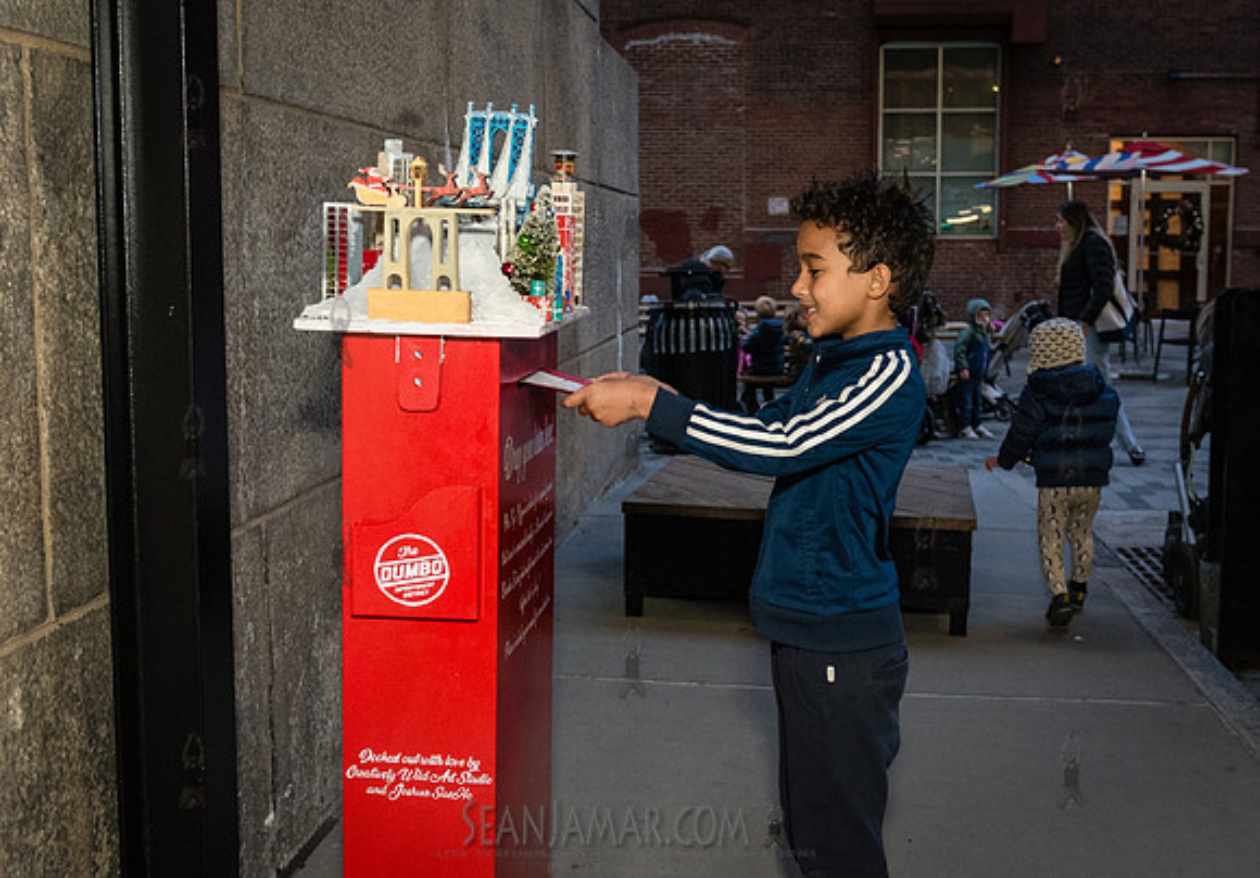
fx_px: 1611
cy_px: 434
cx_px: 674
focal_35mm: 45
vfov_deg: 30.5
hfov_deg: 42.7
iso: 4000
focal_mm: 32
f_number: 3.5
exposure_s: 1/160
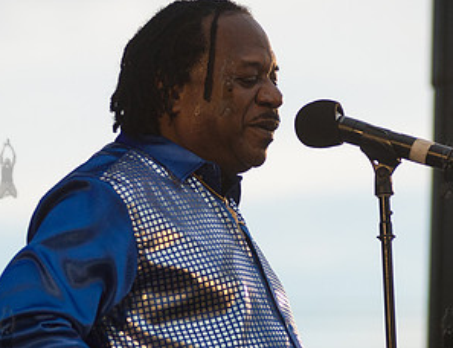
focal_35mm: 271
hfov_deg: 7.2
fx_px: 3577
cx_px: 245
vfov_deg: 5.6
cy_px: 232
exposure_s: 1/1600
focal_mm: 120
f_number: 3.5
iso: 1250
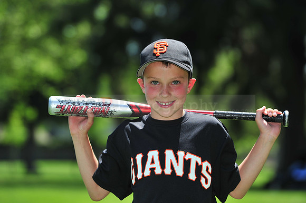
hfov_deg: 10.3
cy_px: 102
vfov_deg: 6.9
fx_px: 1699
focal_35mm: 200
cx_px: 153
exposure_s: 1/800
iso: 200
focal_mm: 200
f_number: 5.6
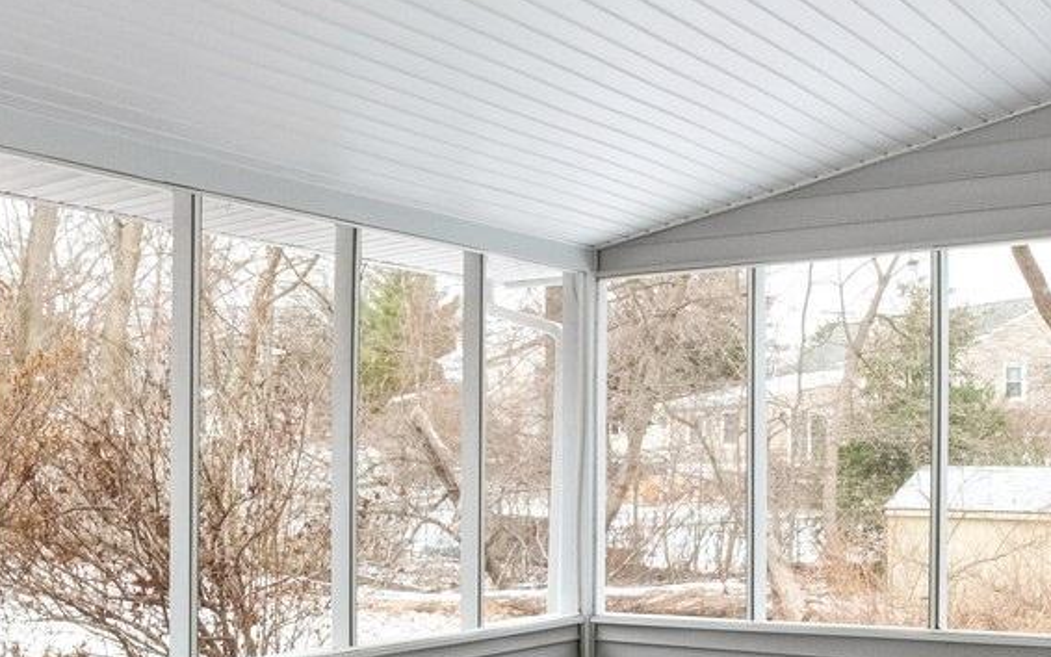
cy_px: 505
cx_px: 577
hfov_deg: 41.0
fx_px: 1404
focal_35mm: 49
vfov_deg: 26.0
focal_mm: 11
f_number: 11
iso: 640
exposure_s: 1/30
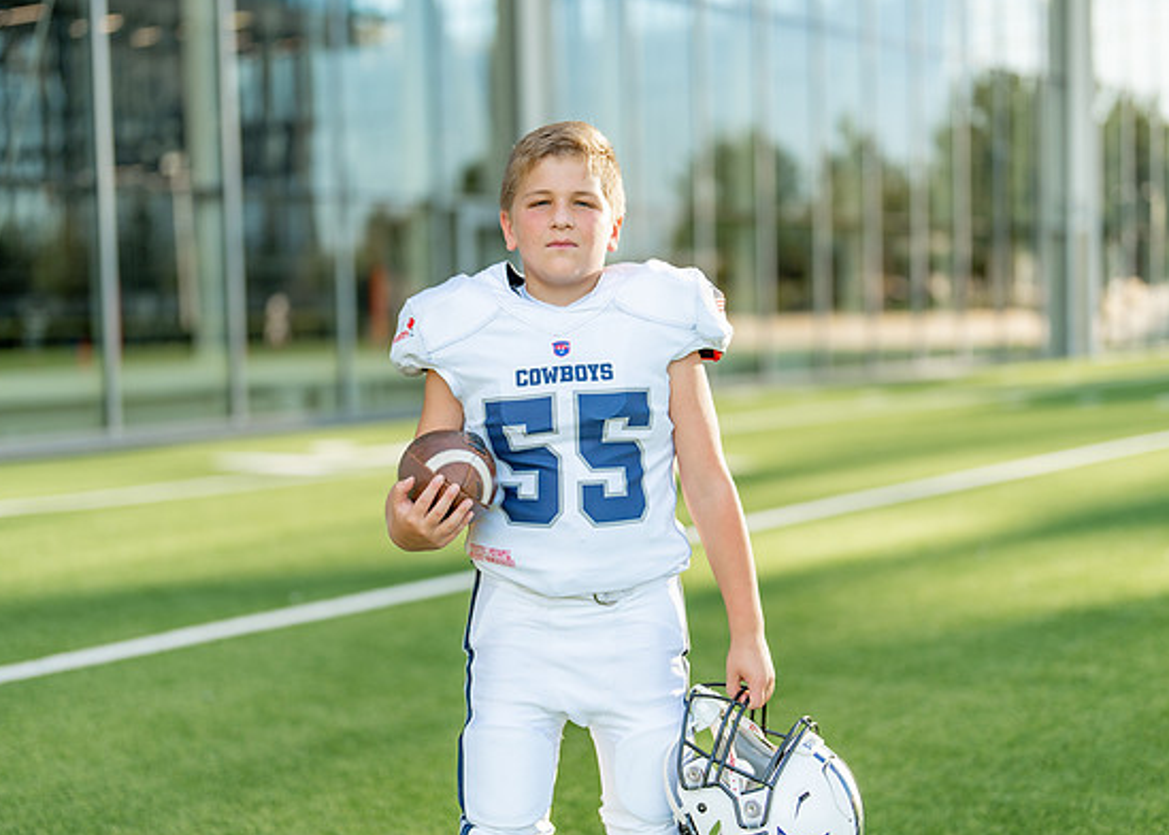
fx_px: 1892
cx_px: 586
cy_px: 432
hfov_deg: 34.3
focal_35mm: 57
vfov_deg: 24.9
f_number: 1.2
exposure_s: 1/2000
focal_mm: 50
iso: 100
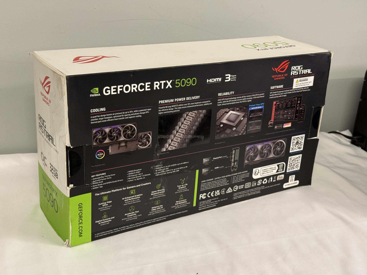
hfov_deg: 39.7
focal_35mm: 48
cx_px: 184
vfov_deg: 30.3
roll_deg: -3.9
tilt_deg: -21.4
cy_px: 138
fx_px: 509
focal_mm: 6.76
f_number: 1.78
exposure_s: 1/60
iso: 200
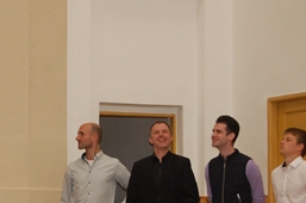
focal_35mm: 152
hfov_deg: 13.5
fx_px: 1289
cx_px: 60
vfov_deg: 8.9
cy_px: 187
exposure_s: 1/60
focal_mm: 52
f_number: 5.6
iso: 900
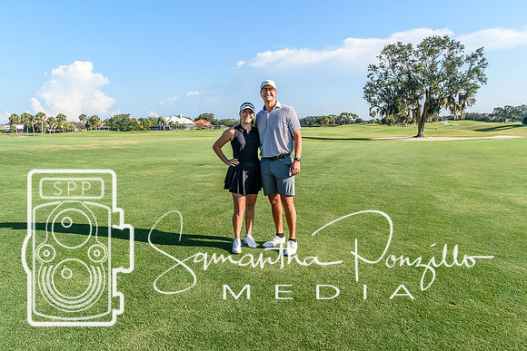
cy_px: 176
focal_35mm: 27
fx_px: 395
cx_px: 264
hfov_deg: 67.4
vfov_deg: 48.0
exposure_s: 1/320
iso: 200
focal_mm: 18
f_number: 9
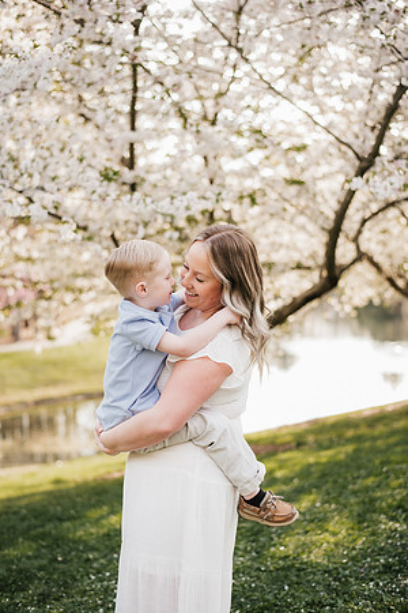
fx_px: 850
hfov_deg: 27.0
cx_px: 204
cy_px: 306
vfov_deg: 39.6
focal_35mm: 50
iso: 125
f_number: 2.2
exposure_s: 1/400
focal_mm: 50
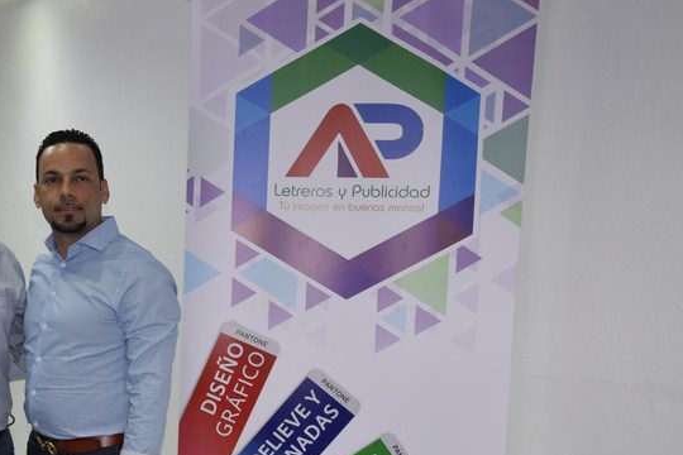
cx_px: 81
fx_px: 949
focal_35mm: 50
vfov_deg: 26.2
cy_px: 400
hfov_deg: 37.3
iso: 400
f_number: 4.5
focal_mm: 18
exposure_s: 1/50
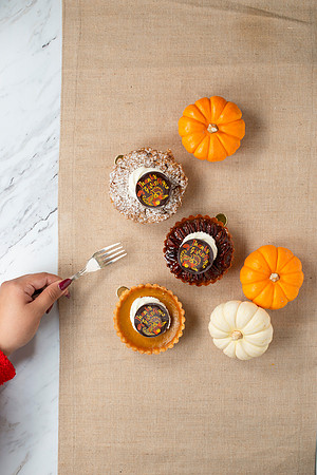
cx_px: 158
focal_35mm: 50
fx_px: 660
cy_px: 238
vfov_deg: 39.6
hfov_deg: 27.0
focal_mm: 50
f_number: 8
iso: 250
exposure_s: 1/100
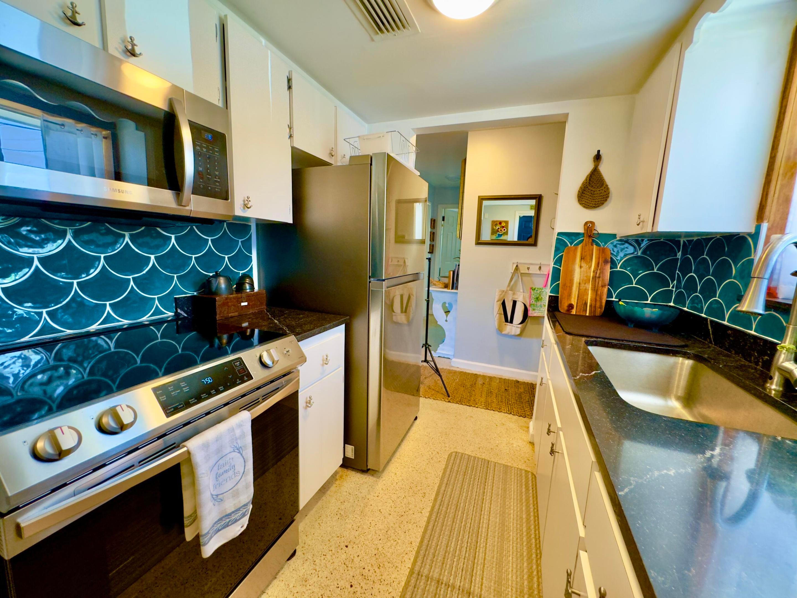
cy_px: 299
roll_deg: -2.7
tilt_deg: -9.5
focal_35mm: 14
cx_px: 398
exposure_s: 1/60
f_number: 2.2
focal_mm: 2.22
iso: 250
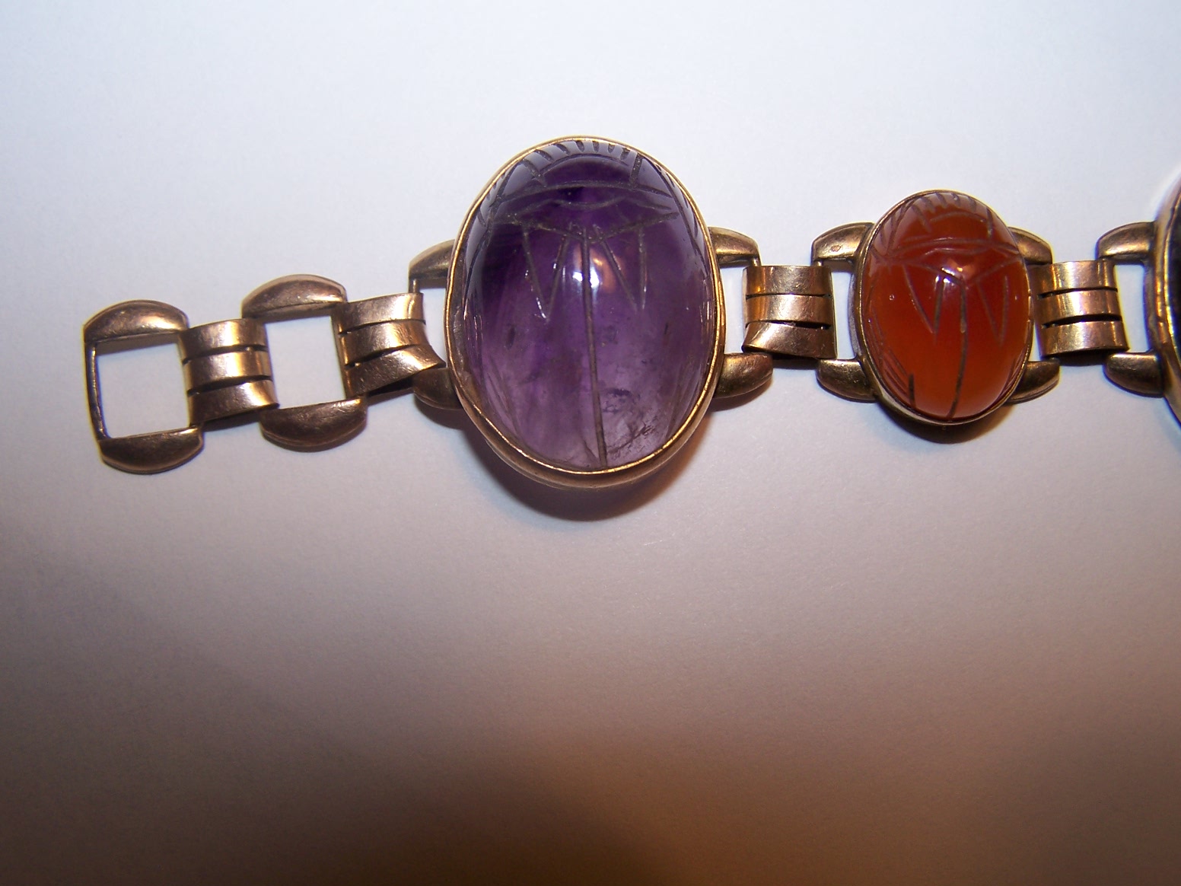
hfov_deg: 49.0
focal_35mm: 38
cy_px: 443
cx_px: 590
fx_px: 1296
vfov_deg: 37.7
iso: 80
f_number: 2.8
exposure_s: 1/60
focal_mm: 6.3
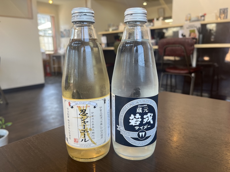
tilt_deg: -12.2
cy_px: 86
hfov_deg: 67.3
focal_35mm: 26
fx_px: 173
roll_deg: +0.5
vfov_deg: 53.1
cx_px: 115
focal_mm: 5.1
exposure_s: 1/120
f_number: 1.6
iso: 64
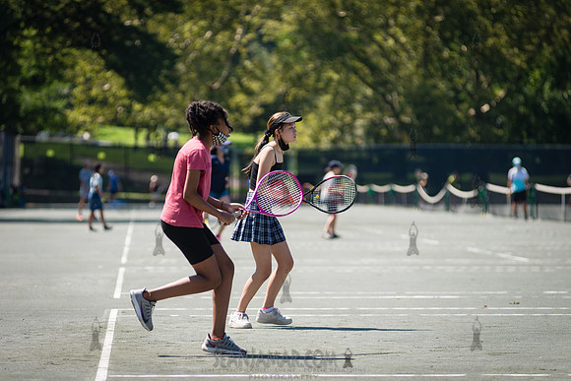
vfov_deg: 6.6
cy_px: 190
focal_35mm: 208
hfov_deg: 9.9
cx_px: 286
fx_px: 3298
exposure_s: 1/800
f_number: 4.5
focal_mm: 200
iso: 125
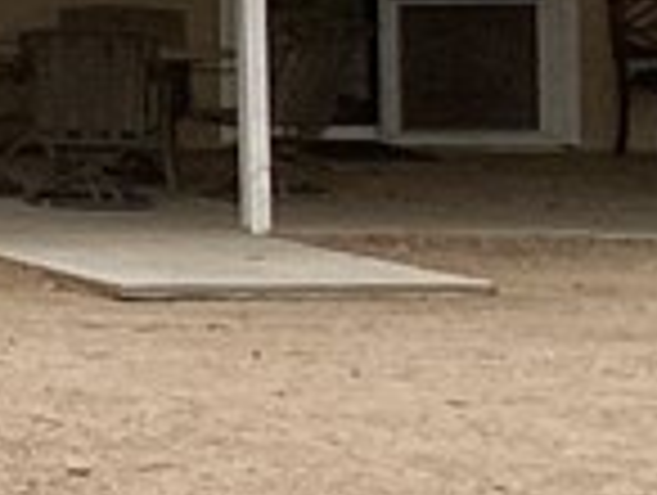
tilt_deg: -0.3
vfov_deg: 6.8
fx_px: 4125
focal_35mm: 217
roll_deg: -0.4
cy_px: -122
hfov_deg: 7.6
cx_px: -1534
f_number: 2.4
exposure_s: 1/586
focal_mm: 3.3
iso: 25
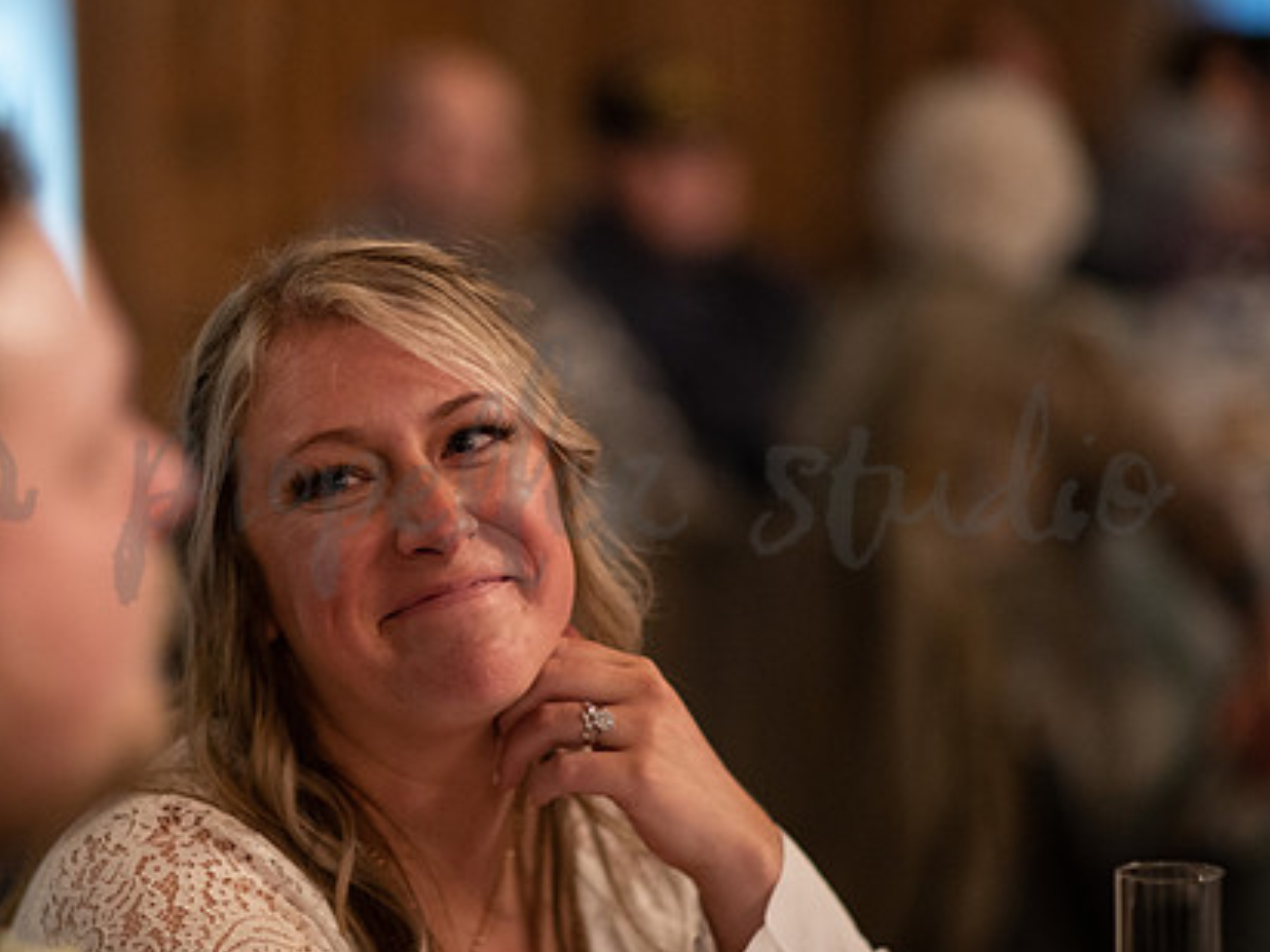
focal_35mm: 118
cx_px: 398
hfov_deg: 16.6
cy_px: 468
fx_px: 4329
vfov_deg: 12.6
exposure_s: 1/200
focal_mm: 85
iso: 2500
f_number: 1.4
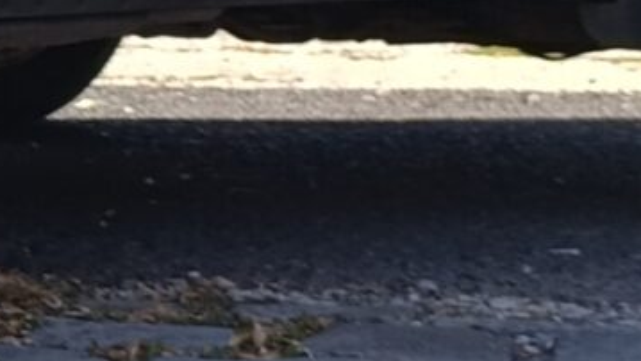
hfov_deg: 10.5
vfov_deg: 6.7
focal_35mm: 179
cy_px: -227
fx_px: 3043
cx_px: -853
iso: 50
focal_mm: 6.14
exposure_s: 1/287
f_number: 1.6
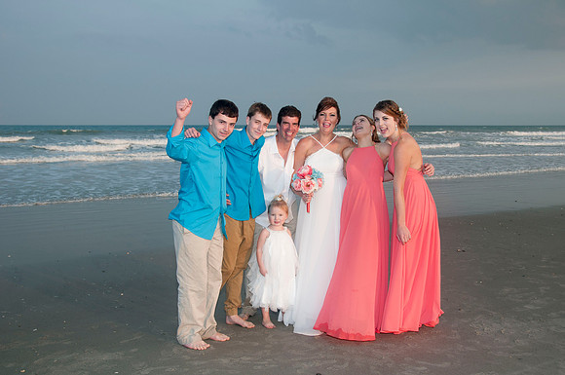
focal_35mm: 36
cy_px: 188
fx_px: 564
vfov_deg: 36.8
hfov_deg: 53.2
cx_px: 282
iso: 100
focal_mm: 24
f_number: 5.6
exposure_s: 1/250
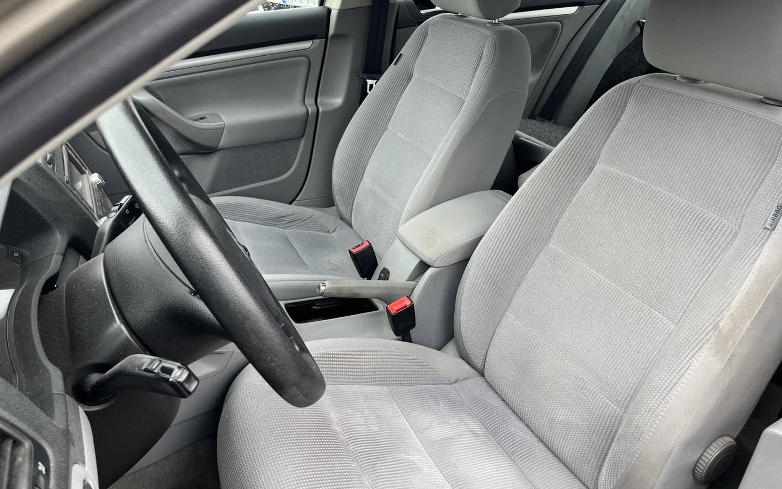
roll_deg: -0.9
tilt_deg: -25.9
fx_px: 597
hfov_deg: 66.5
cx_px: 393
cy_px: 212
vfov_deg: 44.5
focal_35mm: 28
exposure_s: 1/122
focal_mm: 5.1
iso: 50
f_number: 1.6
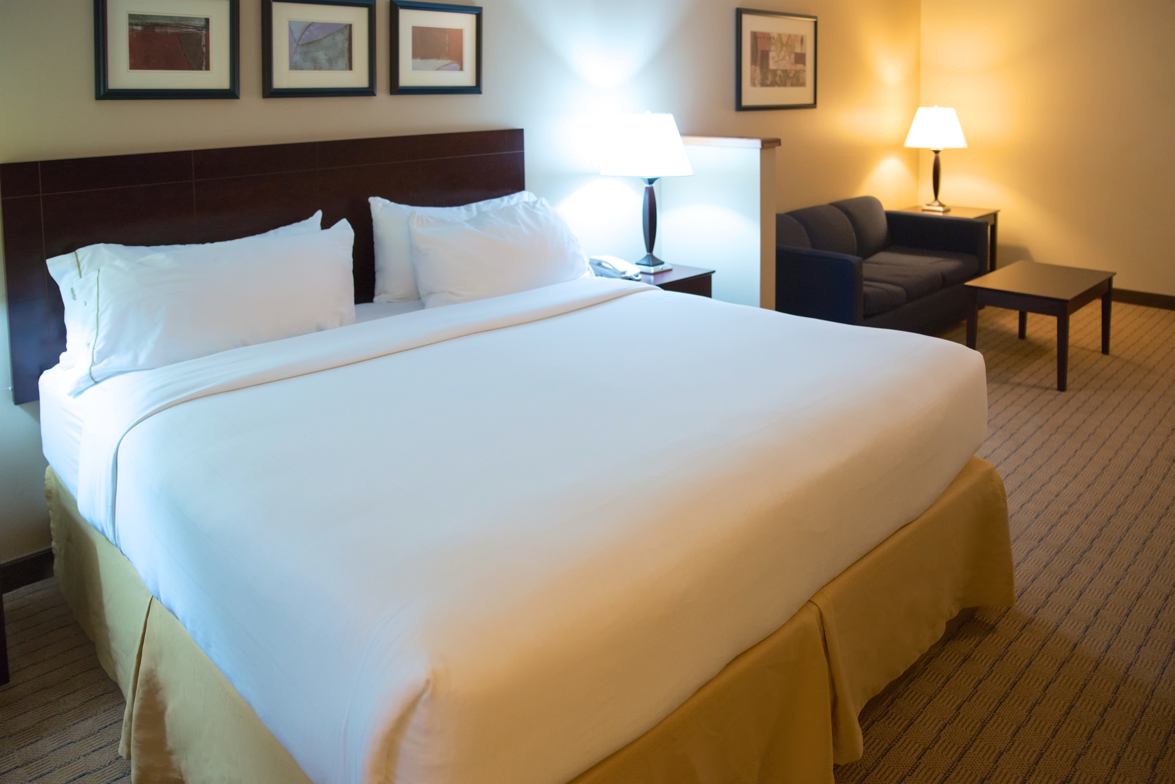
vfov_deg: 53.2
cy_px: 392
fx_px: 784
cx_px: 588
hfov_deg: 73.7
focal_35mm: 24
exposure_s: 1/125
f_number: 2.5
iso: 1600
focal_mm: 24
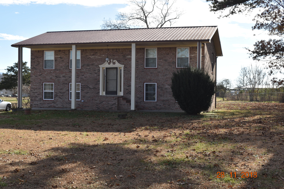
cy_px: 94
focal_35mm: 51
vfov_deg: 26.5
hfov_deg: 38.9
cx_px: 142
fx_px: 402
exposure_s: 1/200
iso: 100
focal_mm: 34
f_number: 9.5
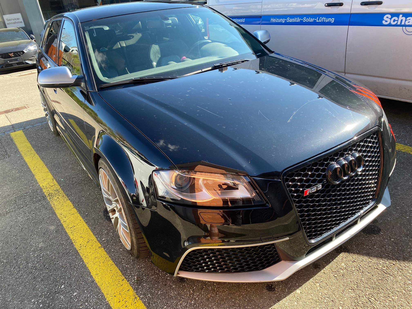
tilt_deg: -27.4
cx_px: 206
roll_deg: +7.9
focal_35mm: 26
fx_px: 309
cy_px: 154
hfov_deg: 67.3
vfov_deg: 53.1
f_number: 1.8
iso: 32
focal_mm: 4.25
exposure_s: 1/389
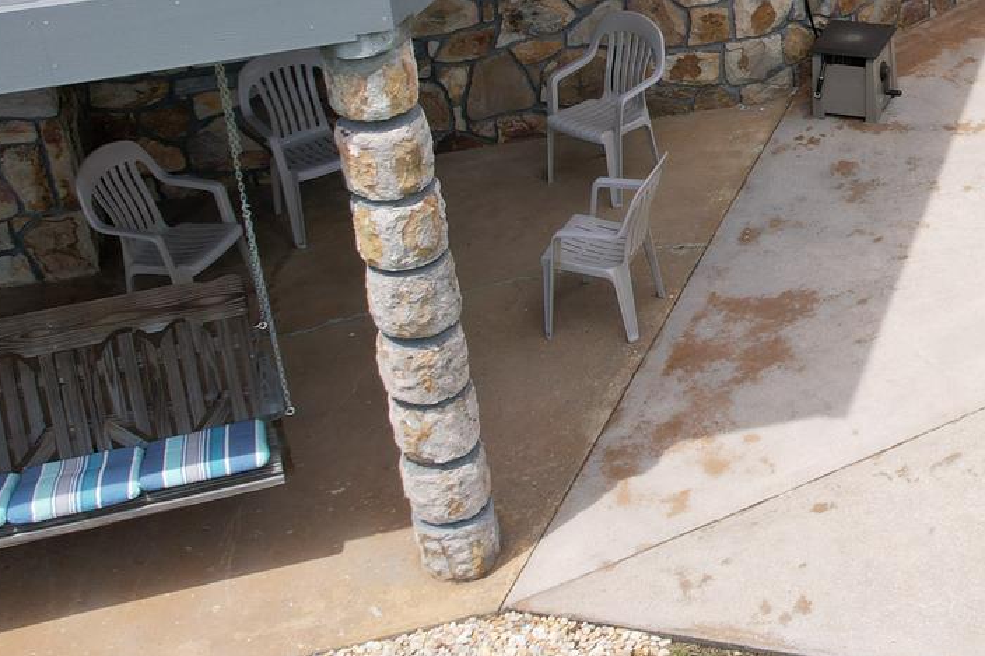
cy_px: 79
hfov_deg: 29.0
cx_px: 1031
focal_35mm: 64
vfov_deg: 20.8
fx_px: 1751
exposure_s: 1/1500
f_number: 2.8
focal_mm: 8.38
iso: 130
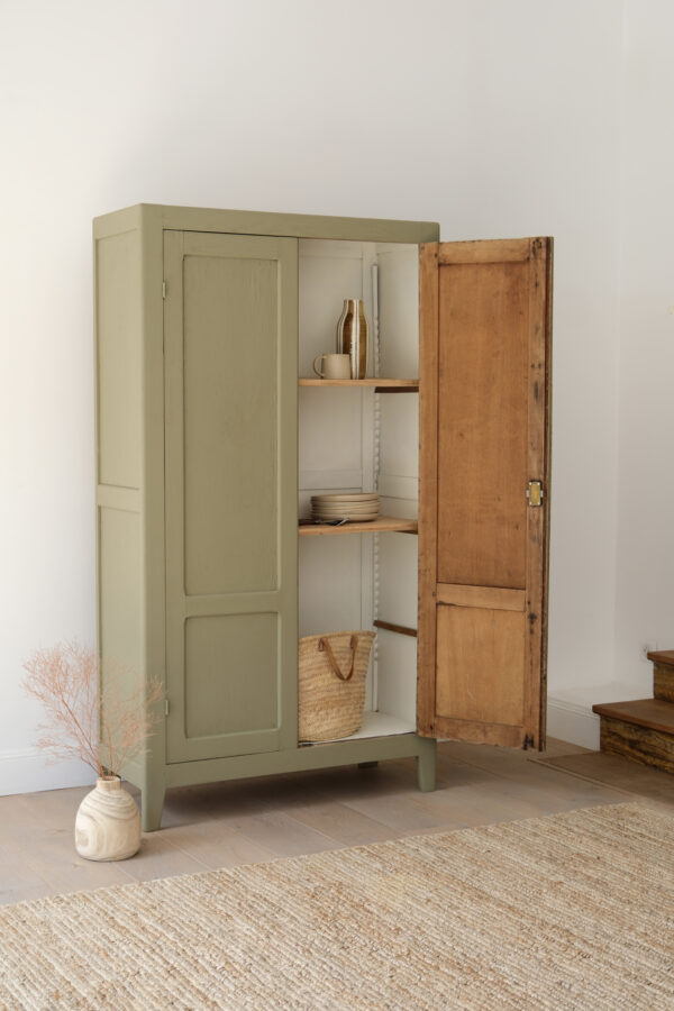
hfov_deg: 25.5
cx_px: 337
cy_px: 506
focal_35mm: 53
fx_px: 1488
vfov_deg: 37.5
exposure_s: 1/52
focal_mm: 35
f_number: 2.8
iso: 160
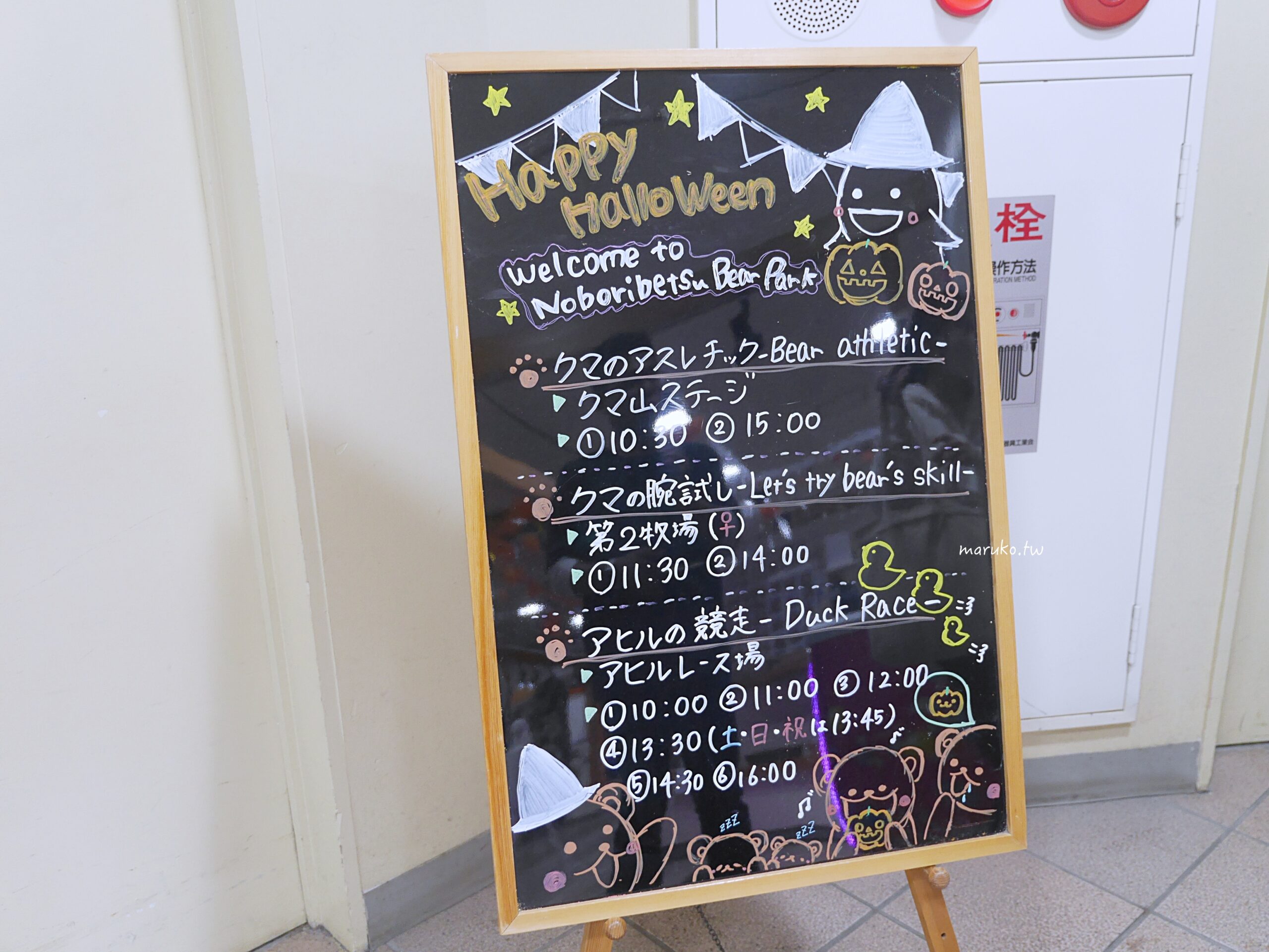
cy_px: 476
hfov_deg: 53.9
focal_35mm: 34
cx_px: 634
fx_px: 1247
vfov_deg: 41.8
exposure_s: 1/60
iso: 1000
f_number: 2.8
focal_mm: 17
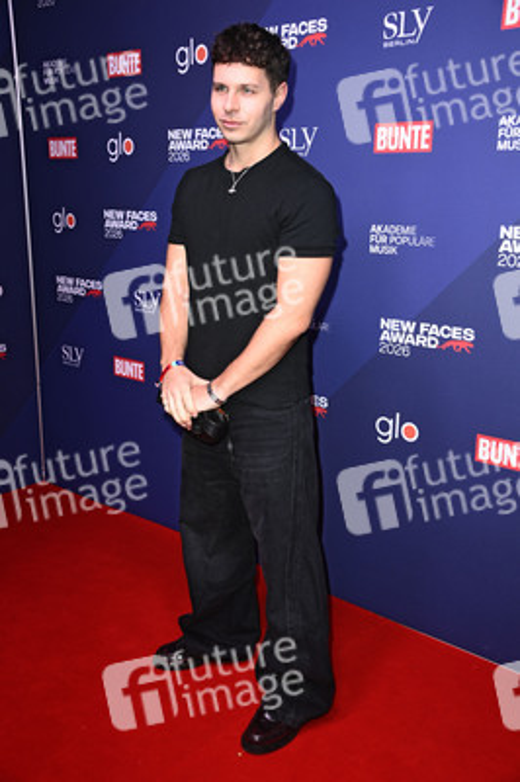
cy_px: 391
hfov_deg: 35.0
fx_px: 825
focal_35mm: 38
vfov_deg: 50.7
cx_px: 260
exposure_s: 1/250
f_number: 5.6
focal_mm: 38
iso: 1000
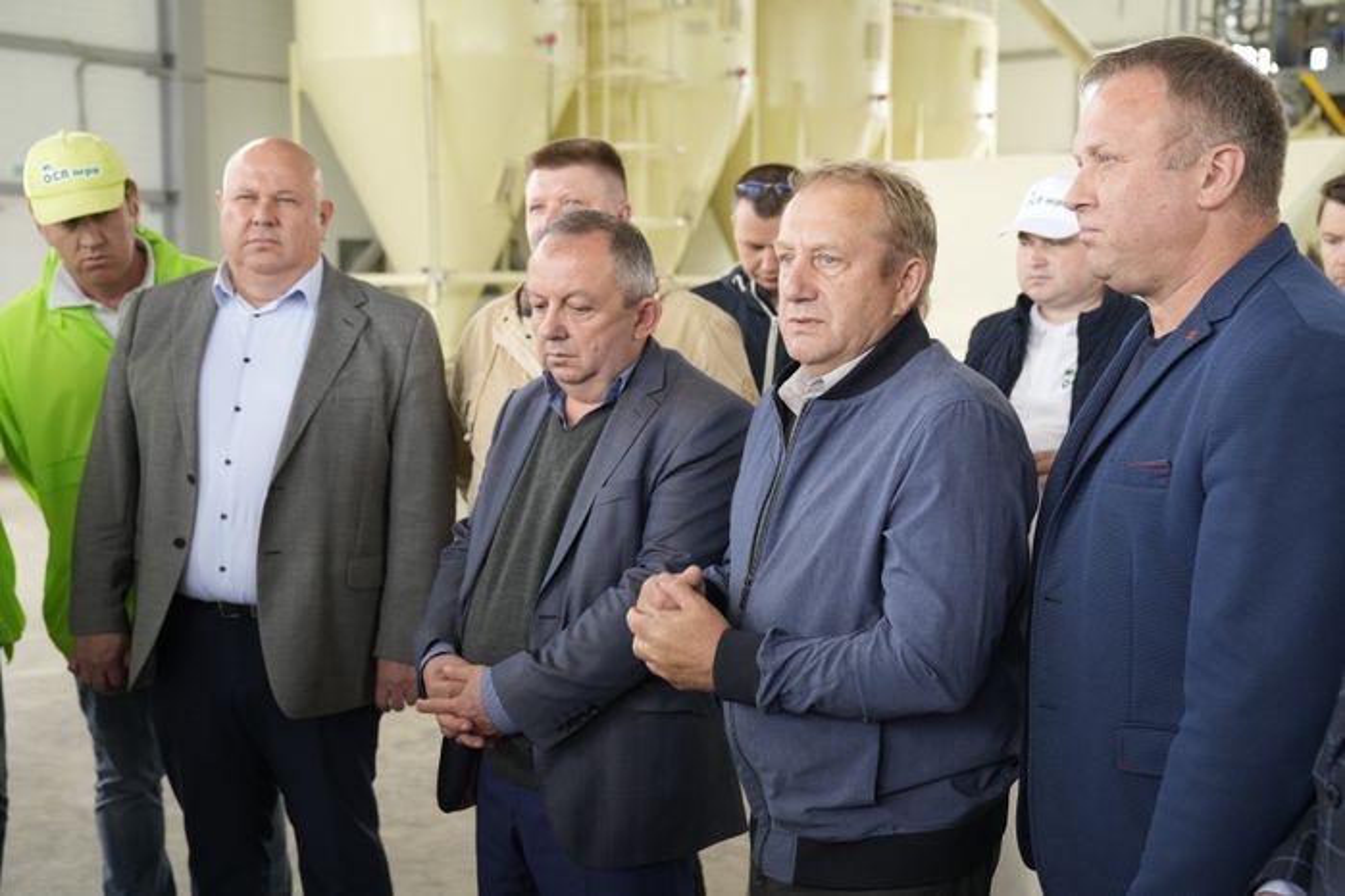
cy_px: 448
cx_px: 672
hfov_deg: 46.4
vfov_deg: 31.9
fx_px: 1569
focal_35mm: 42
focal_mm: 42
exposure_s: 1/250
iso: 1250
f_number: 4
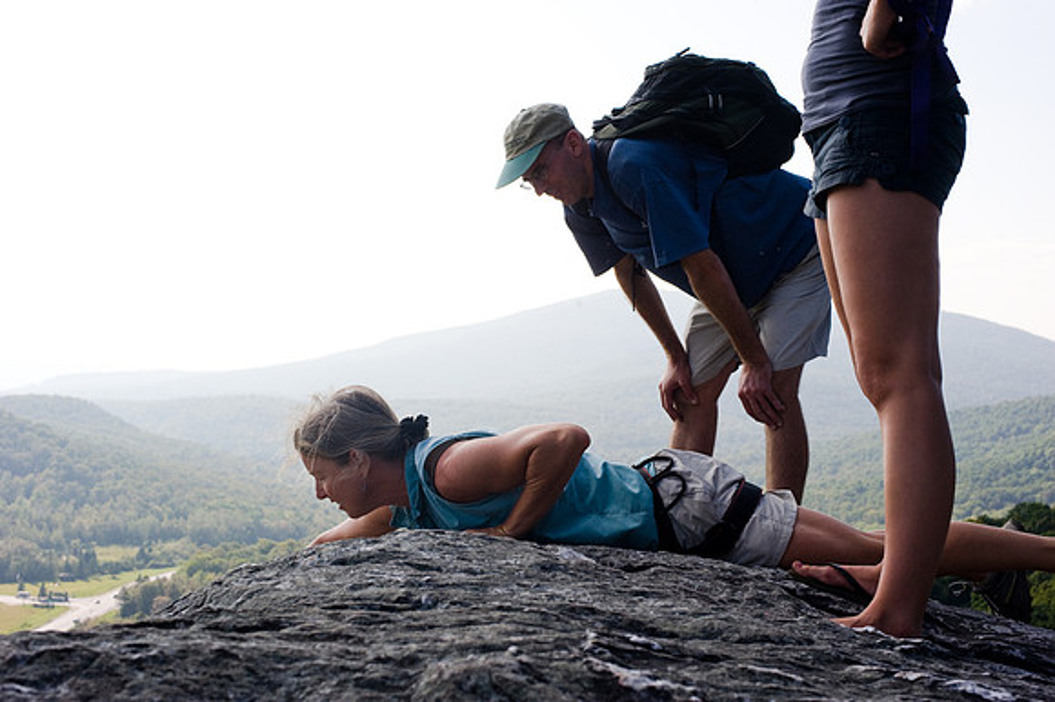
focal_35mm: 50
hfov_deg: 39.6
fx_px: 1464
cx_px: 528
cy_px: 351
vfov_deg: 27.0
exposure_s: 1/800
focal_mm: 50
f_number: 10
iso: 400
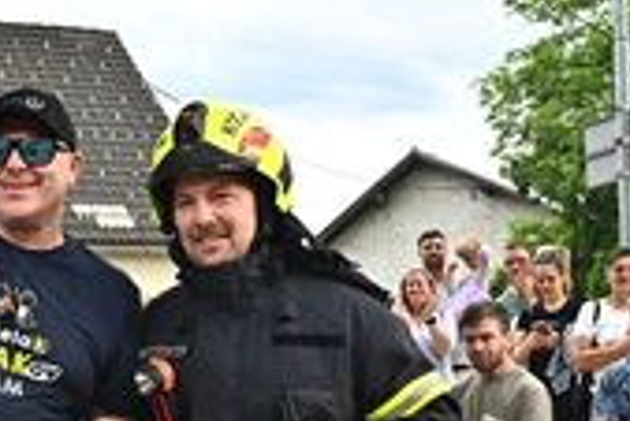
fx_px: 1629
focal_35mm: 93
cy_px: 335
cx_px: 67
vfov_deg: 14.7
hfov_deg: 21.4
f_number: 11
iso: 1600
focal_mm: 35
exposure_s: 1/250
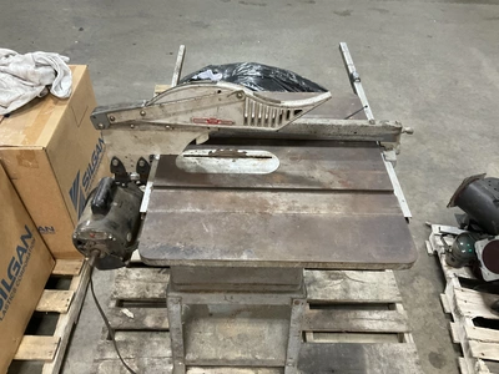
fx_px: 418
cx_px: 250
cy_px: 187
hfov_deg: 61.7
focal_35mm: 29
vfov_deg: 48.2
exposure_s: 1/40
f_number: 1.8
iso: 320
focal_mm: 3
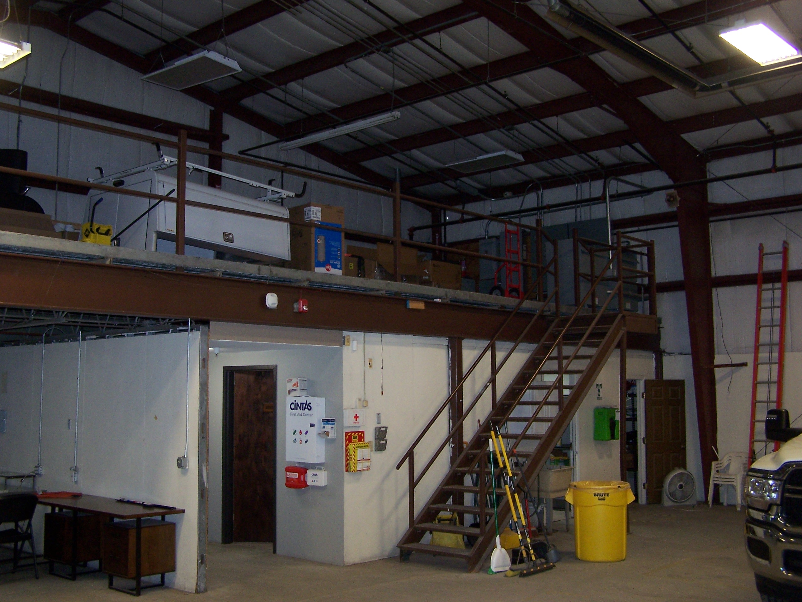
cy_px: 301
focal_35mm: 38
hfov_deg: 49.0
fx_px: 880
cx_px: 401
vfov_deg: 37.7
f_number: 2.8
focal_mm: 6.3
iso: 140
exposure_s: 1/60
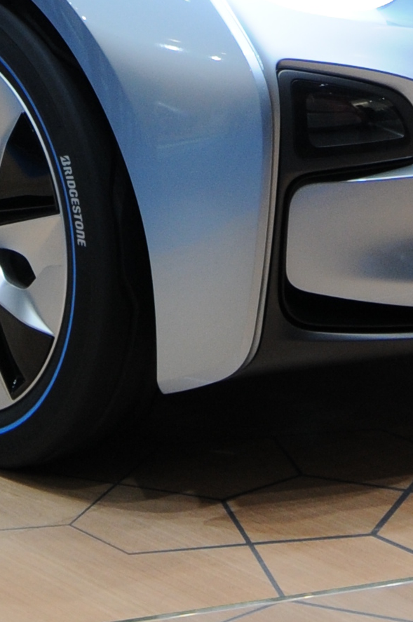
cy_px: -320
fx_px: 2502
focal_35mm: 145
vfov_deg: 13.3
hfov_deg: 9.4
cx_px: 80
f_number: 5.6
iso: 400
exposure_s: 1/125
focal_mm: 20
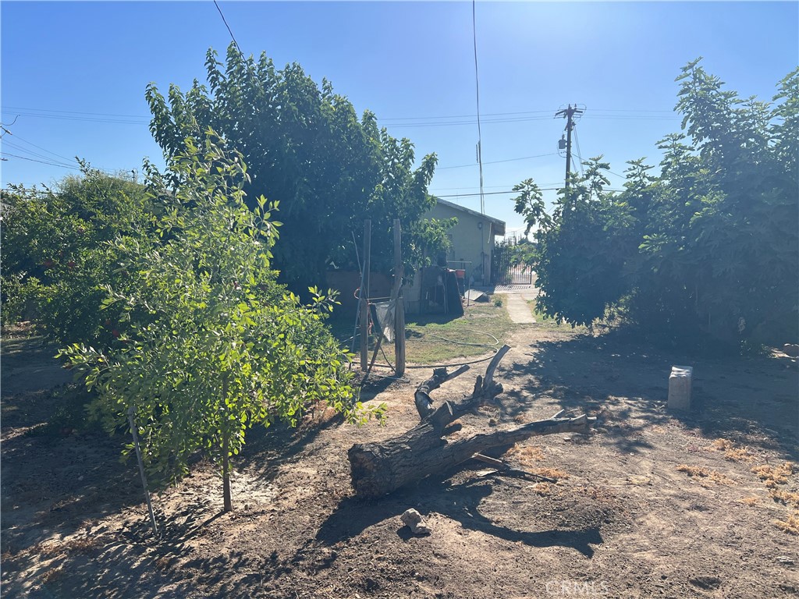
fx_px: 600
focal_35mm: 26
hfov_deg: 67.3
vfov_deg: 53.1
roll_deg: -1.9
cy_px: 300
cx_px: 400
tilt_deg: -2.9
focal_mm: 5.7
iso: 50
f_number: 1.5
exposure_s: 1/4274
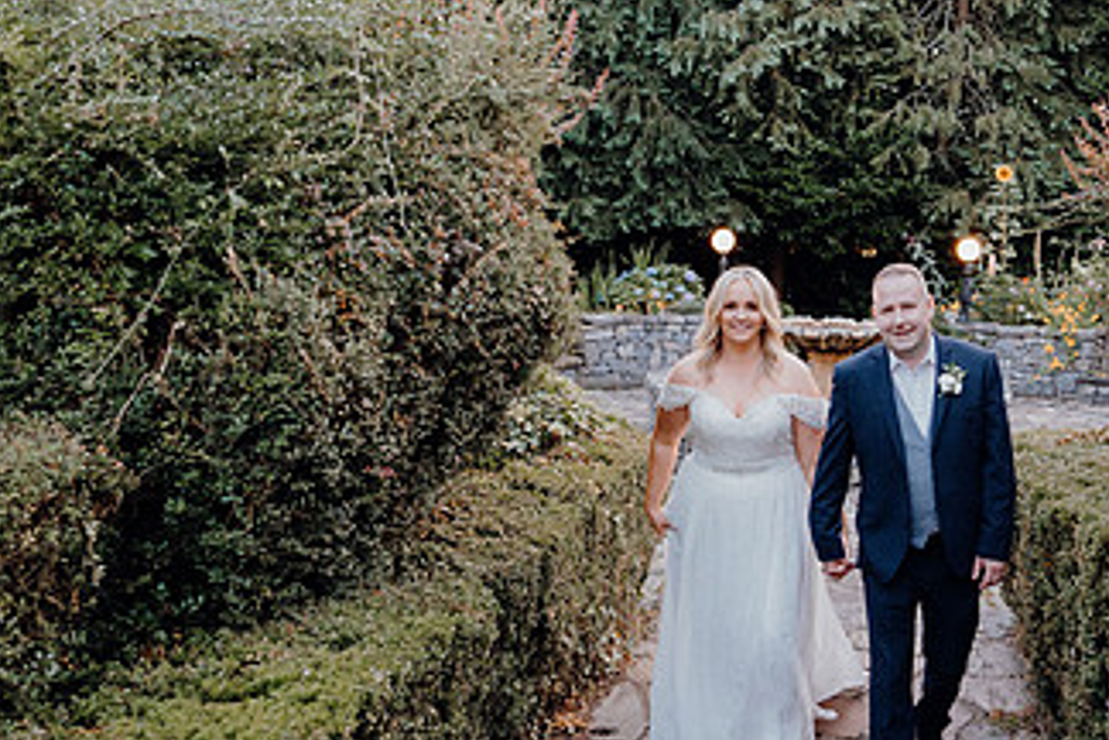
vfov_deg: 31.2
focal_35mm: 43
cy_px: 368
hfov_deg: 44.4
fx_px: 1325
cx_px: 784
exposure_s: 1/160
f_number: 3.5
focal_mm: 24
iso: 4000
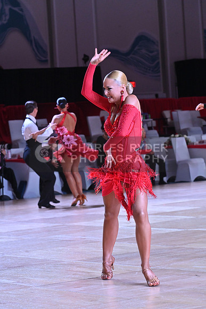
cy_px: 154
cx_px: 103
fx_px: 1158
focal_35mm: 135
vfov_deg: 15.2
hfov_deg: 10.2
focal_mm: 135
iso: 4000
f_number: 7.1
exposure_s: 1/400
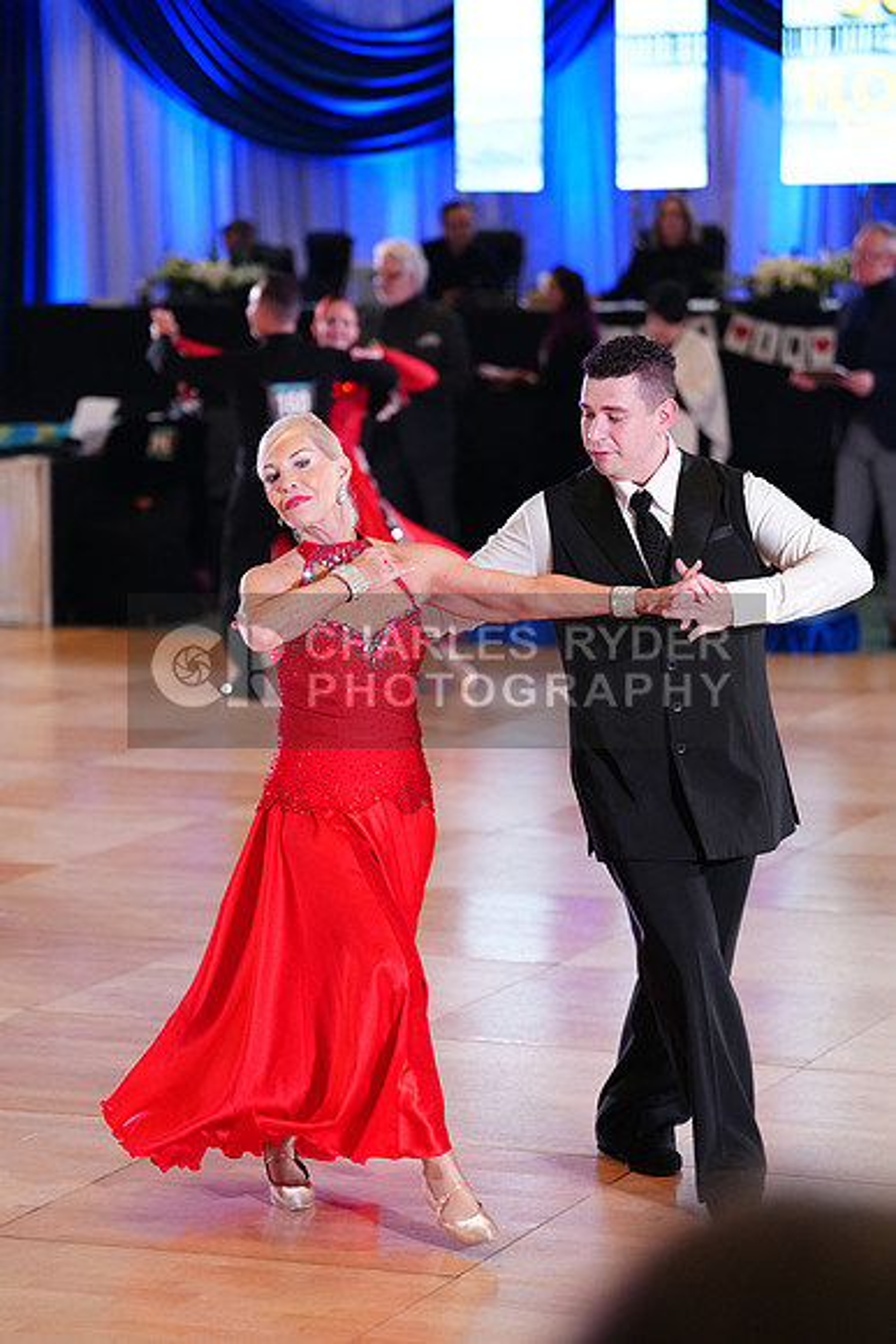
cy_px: 672
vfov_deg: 18.3
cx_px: 448
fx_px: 4179
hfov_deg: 12.2
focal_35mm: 112
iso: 2500
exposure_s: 1/500
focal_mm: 112
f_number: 2.8
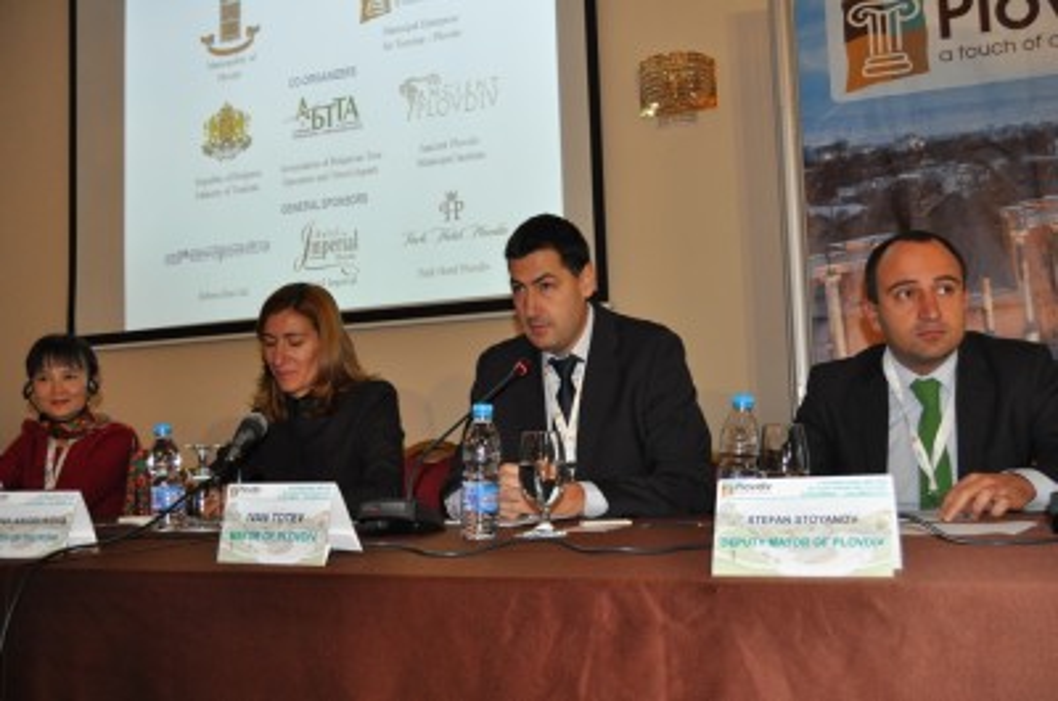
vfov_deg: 34.1
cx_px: 529
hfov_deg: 49.6
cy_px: 350
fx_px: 1144
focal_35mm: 39
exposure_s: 1/60
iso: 1000
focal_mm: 26
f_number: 4.5
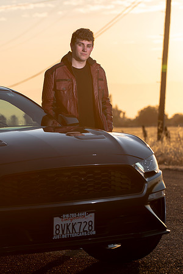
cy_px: 144
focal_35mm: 199
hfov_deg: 6.9
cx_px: 13
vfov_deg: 10.3
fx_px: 1517
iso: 50
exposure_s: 1/250
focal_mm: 125
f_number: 5.6
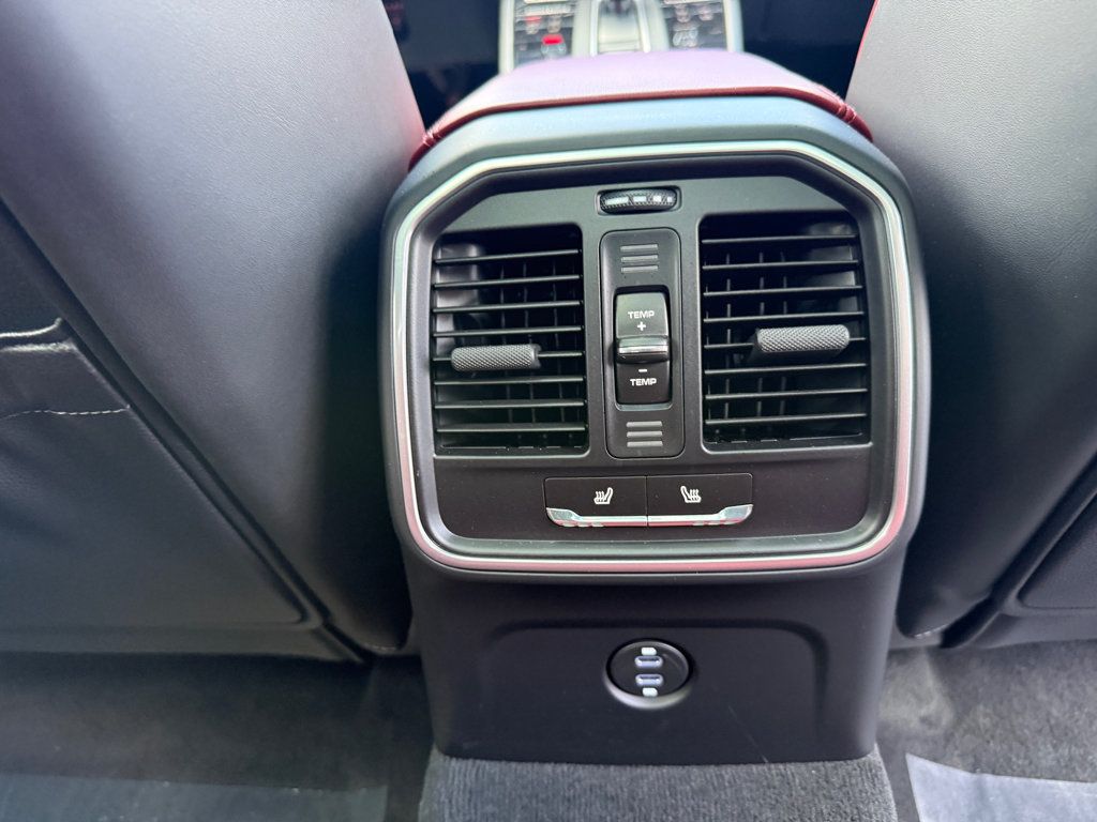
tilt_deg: -32.6
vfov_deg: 56.8
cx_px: 548
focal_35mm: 24
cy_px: 411
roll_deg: +5.6
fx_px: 761
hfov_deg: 71.6
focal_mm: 6.76
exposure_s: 1/60
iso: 400
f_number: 1.78
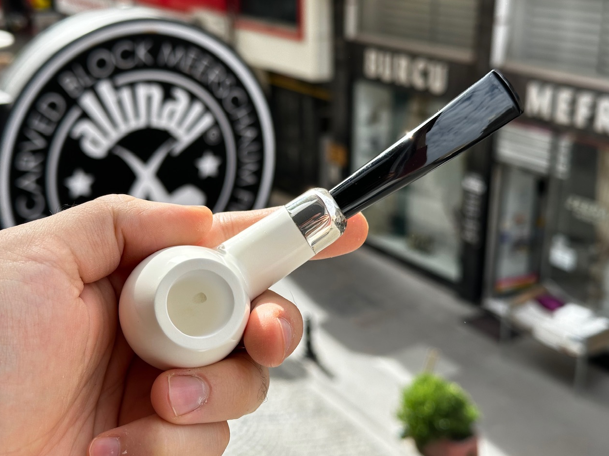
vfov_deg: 29.7
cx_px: 302
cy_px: 231
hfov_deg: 38.9
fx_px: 862
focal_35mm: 49
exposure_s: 1/1272
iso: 64
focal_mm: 6.86
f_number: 1.78
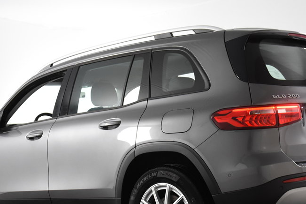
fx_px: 561
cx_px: 151
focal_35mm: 66
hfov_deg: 30.5
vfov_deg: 20.4
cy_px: 156
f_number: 4.5
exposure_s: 1/80
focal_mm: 28
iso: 1600
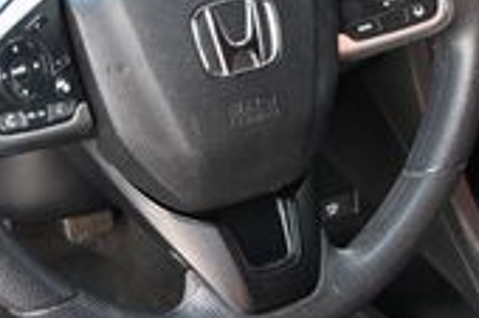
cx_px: 293
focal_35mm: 110
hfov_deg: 18.6
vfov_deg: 12.4
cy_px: 172
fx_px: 1461
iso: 2200
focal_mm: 19.5
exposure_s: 1/125
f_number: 3.8
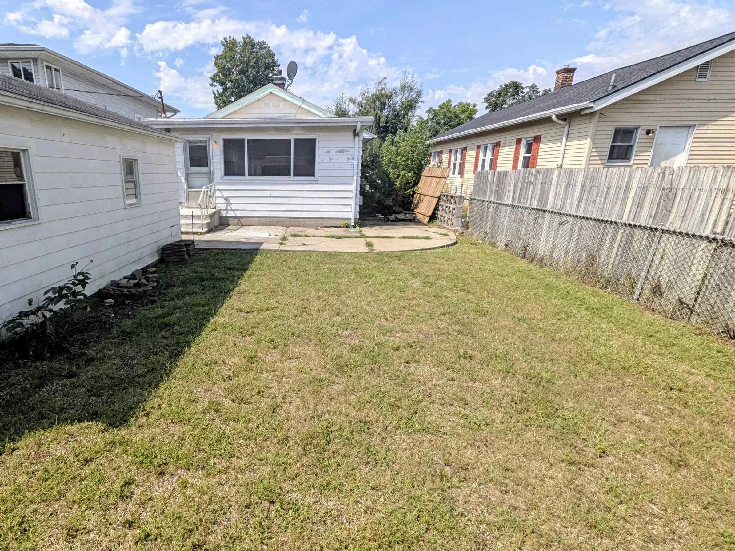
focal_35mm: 18
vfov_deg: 71.6
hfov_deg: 86.1
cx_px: 278
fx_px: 382
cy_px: 270
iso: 48
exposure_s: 1/2188
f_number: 2.2
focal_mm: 1.85
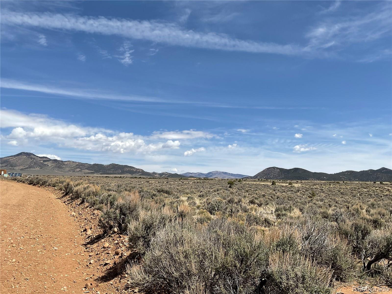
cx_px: 196
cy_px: 147
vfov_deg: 48.2
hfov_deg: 61.7
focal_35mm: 29
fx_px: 328
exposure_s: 1/2538
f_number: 1.8
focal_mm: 3
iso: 16
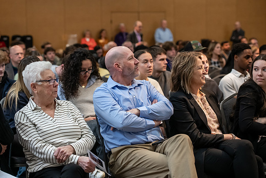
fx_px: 628
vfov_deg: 16.1
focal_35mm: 85
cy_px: 89
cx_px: 133
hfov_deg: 23.9
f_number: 3.5
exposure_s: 1/160
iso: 2000
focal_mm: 85
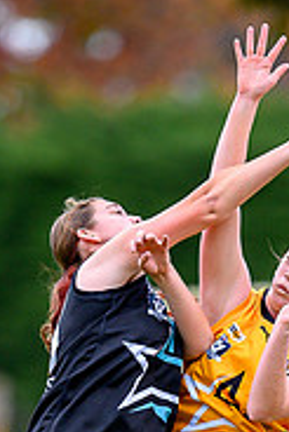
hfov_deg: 0.6
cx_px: 242
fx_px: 28651
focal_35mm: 2384
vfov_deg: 0.9
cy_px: 518
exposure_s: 1/1600
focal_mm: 500
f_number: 4
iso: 800
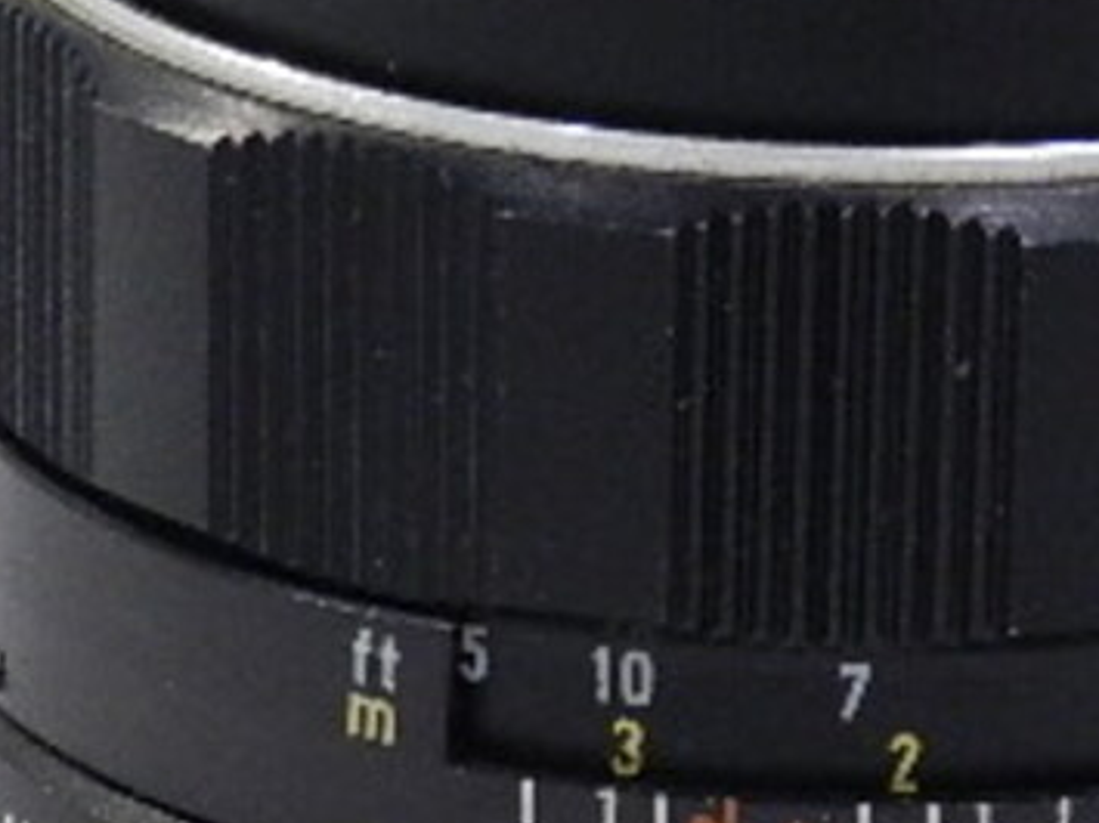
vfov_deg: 5.2
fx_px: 9013
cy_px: 554
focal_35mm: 284
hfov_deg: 7.0
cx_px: 777
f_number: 4.4
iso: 800
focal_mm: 14.9
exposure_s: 1/60
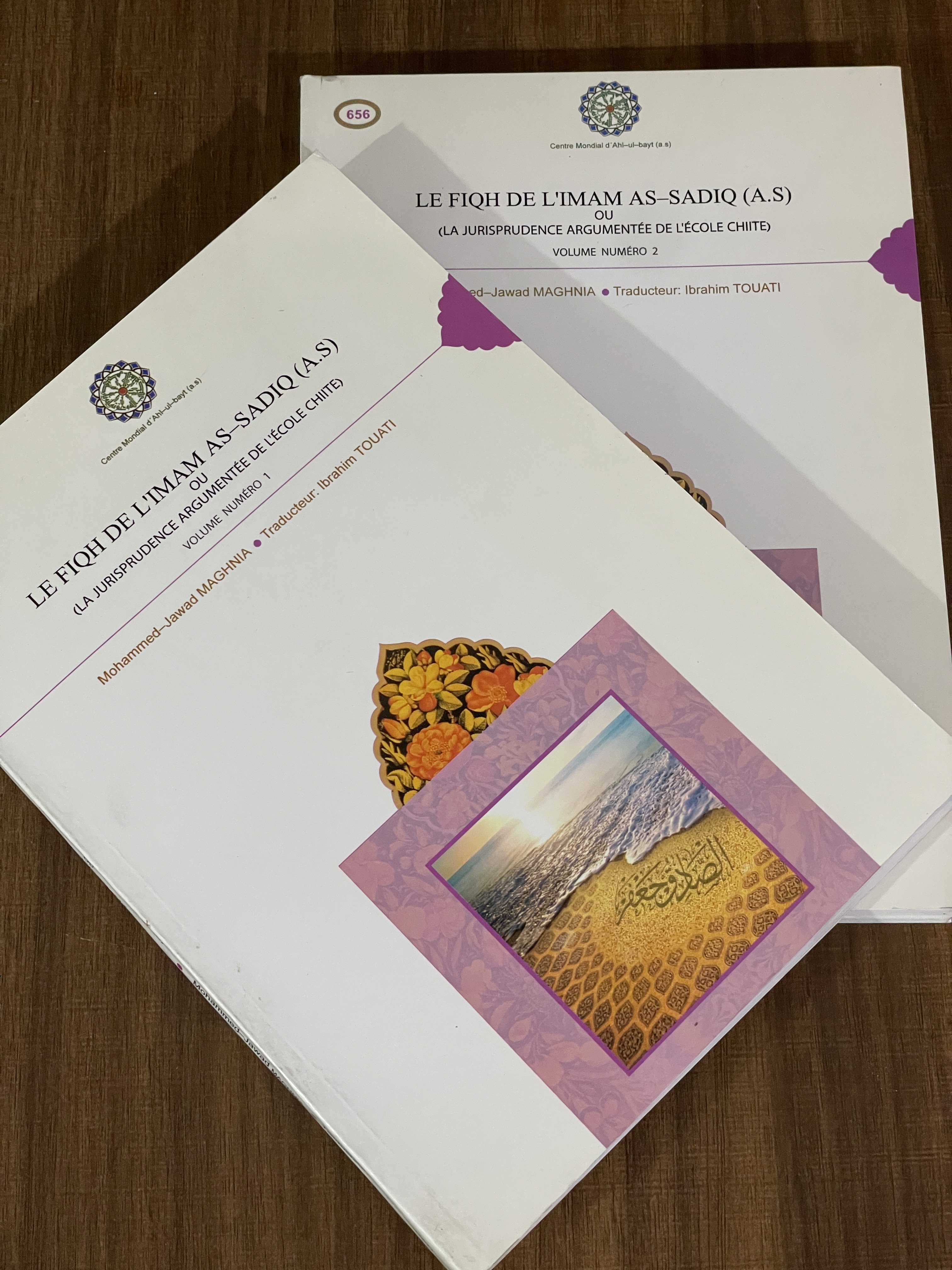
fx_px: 1907
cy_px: 635
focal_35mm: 52
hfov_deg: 28.0
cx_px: 476
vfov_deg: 36.8
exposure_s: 1/60
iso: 400
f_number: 2
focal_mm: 6
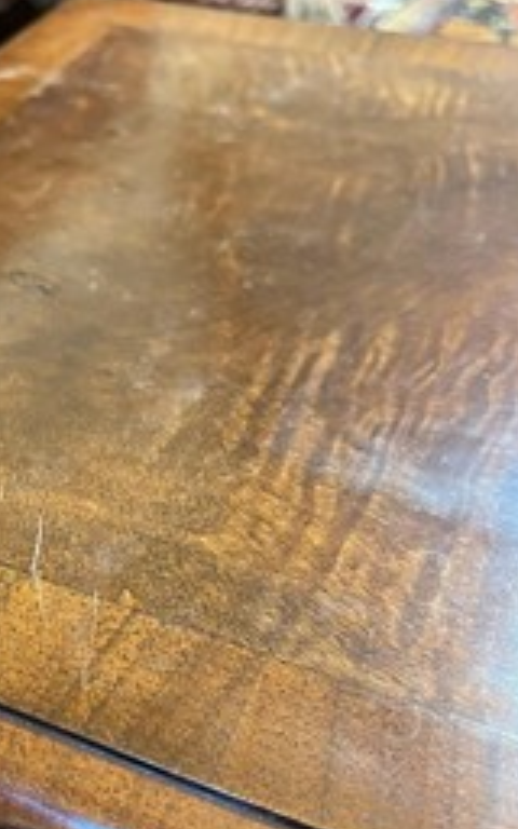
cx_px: 81
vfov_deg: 45.8
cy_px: 518
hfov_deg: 29.0
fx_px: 971
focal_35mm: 43
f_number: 1.6
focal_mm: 5.1
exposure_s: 1/50
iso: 400
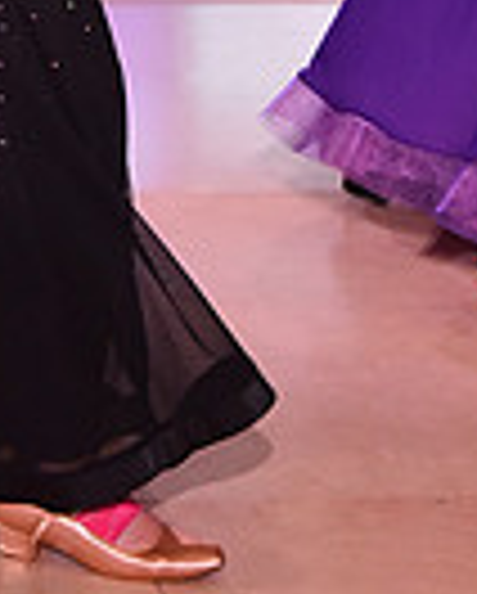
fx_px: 3768
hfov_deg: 7.1
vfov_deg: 8.8
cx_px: -205
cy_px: -328
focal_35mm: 214
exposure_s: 1/320
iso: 2500
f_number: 6.3
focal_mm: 52
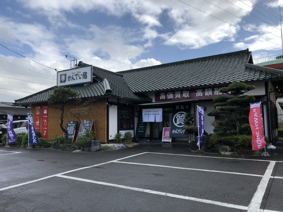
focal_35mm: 28
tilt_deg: +5.3
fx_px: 229
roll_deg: -0.6
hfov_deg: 63.4
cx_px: 142
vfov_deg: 49.7
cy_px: 106
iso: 20
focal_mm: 3.99
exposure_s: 1/2404
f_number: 1.8
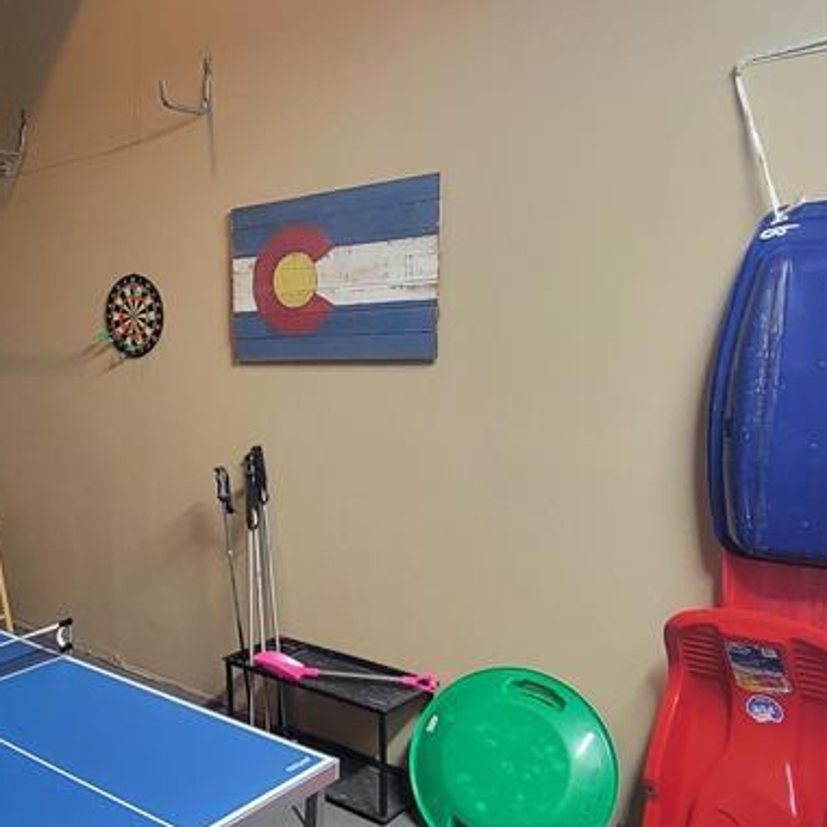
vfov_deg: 52.3
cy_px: 481
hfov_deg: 48.0
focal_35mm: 31
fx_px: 838
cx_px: 109
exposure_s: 1/30
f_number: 2.2
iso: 400
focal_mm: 2.2
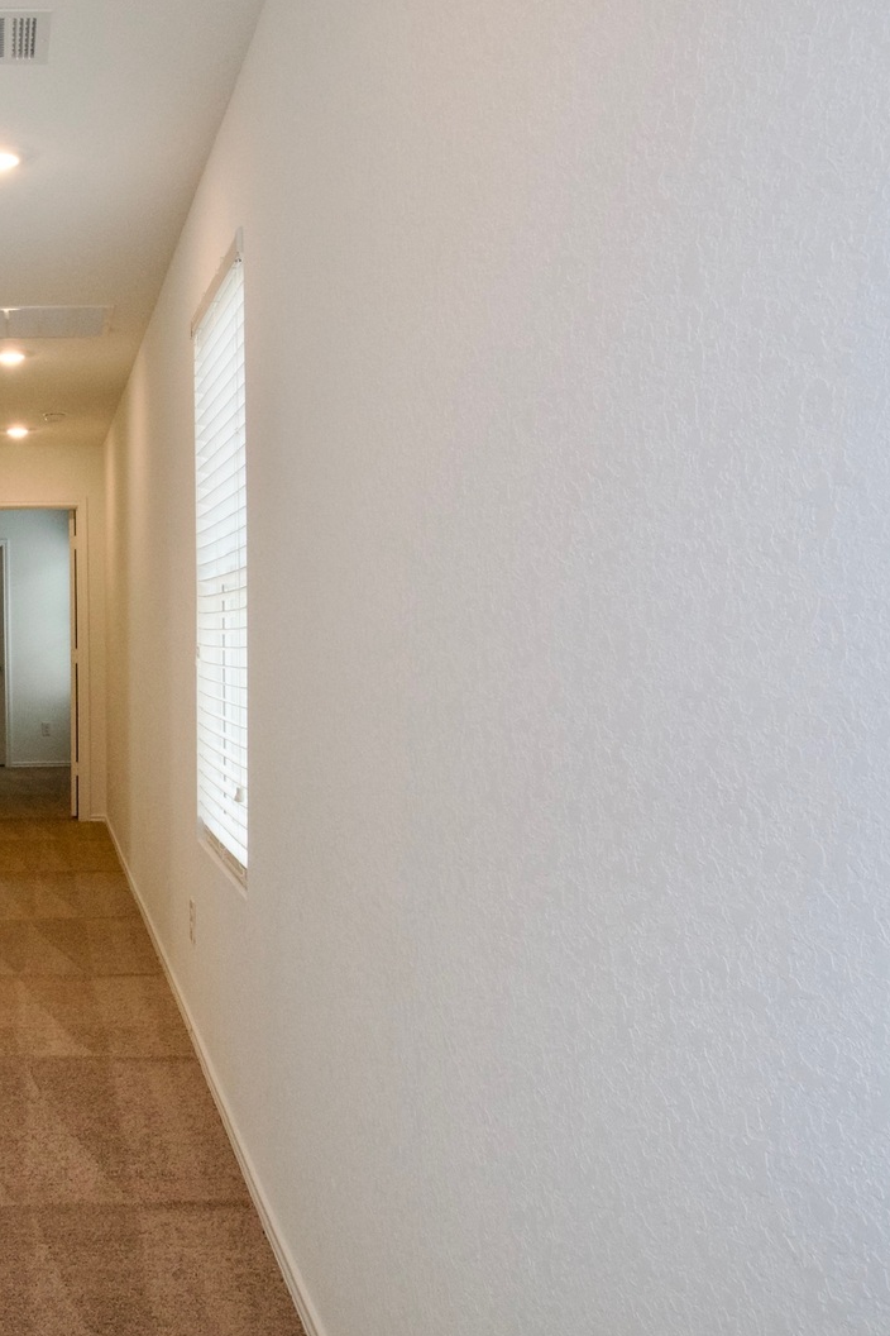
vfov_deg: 55.8
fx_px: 1261
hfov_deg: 35.5
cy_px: 676
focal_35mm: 34
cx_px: 16
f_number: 11
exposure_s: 1/60
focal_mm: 12
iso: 800
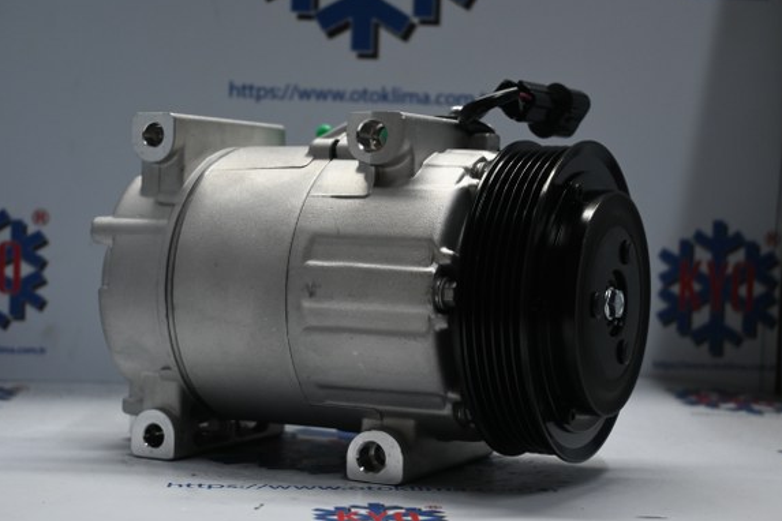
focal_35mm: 68
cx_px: 382
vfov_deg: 20.2
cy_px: 256
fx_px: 1467
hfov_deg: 29.9
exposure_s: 1/60
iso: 800
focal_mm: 43
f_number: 6
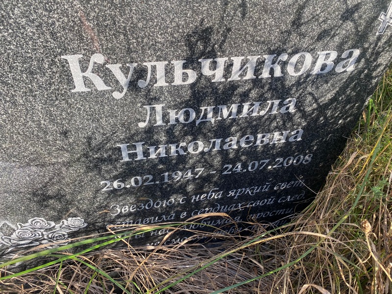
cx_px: 196
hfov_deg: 67.3
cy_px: 147
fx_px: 294
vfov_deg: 53.1
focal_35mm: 26
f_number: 1.8
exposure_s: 1/285
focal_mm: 4.25
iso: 32
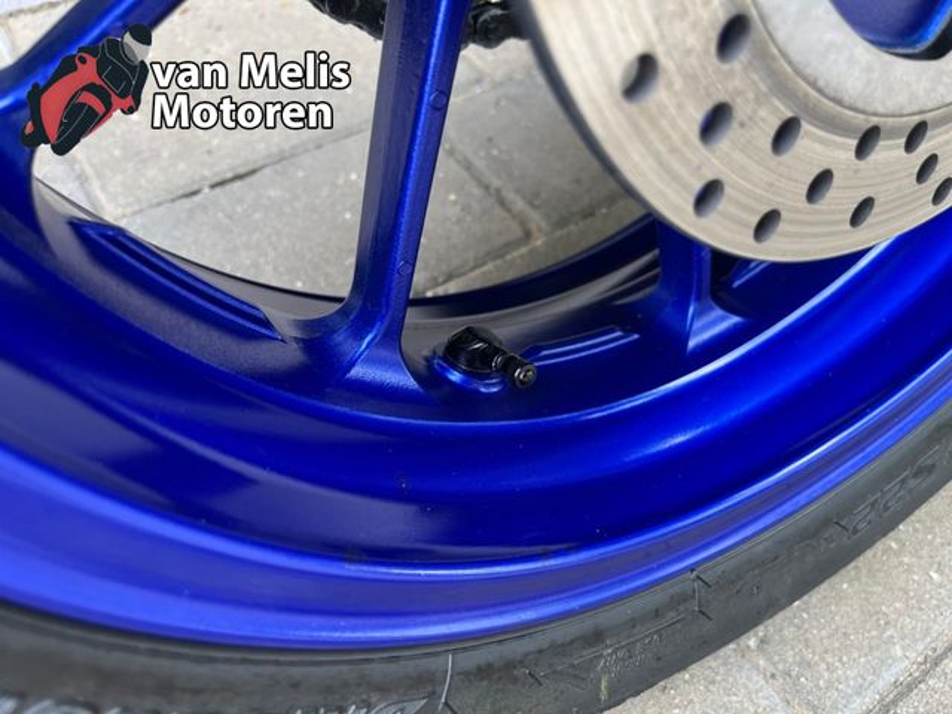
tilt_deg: -46.7
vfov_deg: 53.1
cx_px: 476
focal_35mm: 26
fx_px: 715
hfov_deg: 67.3
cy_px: 357
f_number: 1.6
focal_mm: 5.1
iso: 100
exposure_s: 1/121
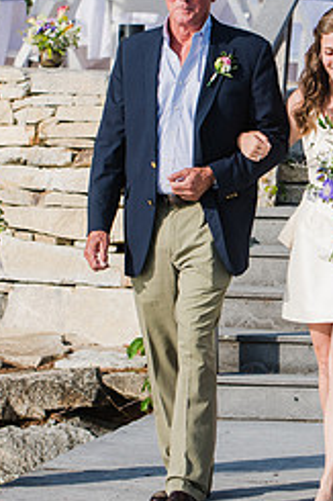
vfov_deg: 10.7
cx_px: 245
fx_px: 2681
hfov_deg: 7.1
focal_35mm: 193
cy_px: 182
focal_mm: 70
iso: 200
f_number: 4
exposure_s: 1/1600
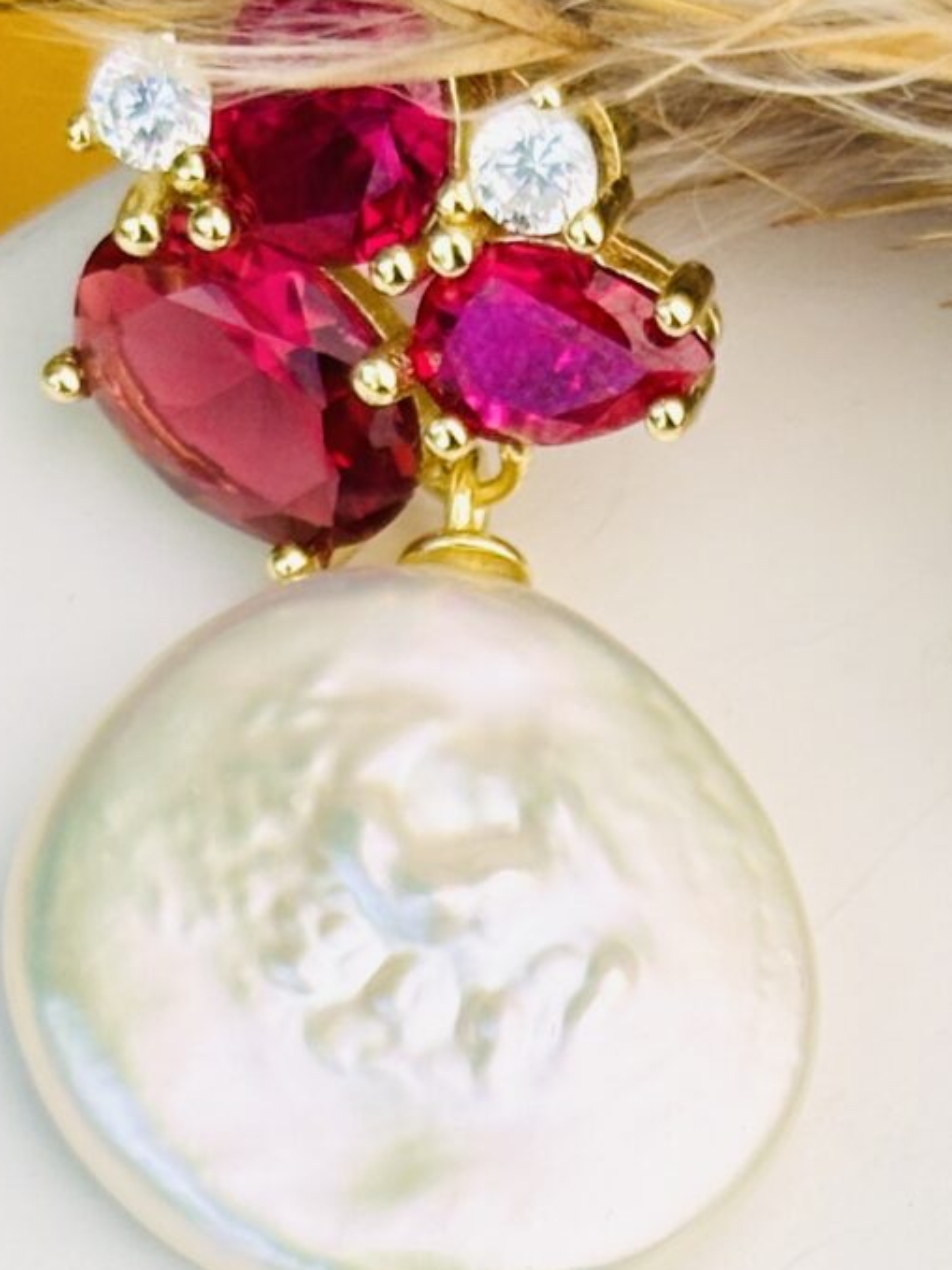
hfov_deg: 7.6
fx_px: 7189
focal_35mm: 196
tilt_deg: -62.7
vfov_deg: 9.9
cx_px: 814
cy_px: 1521
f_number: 1.6
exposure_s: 1/2513
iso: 32
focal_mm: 5.96
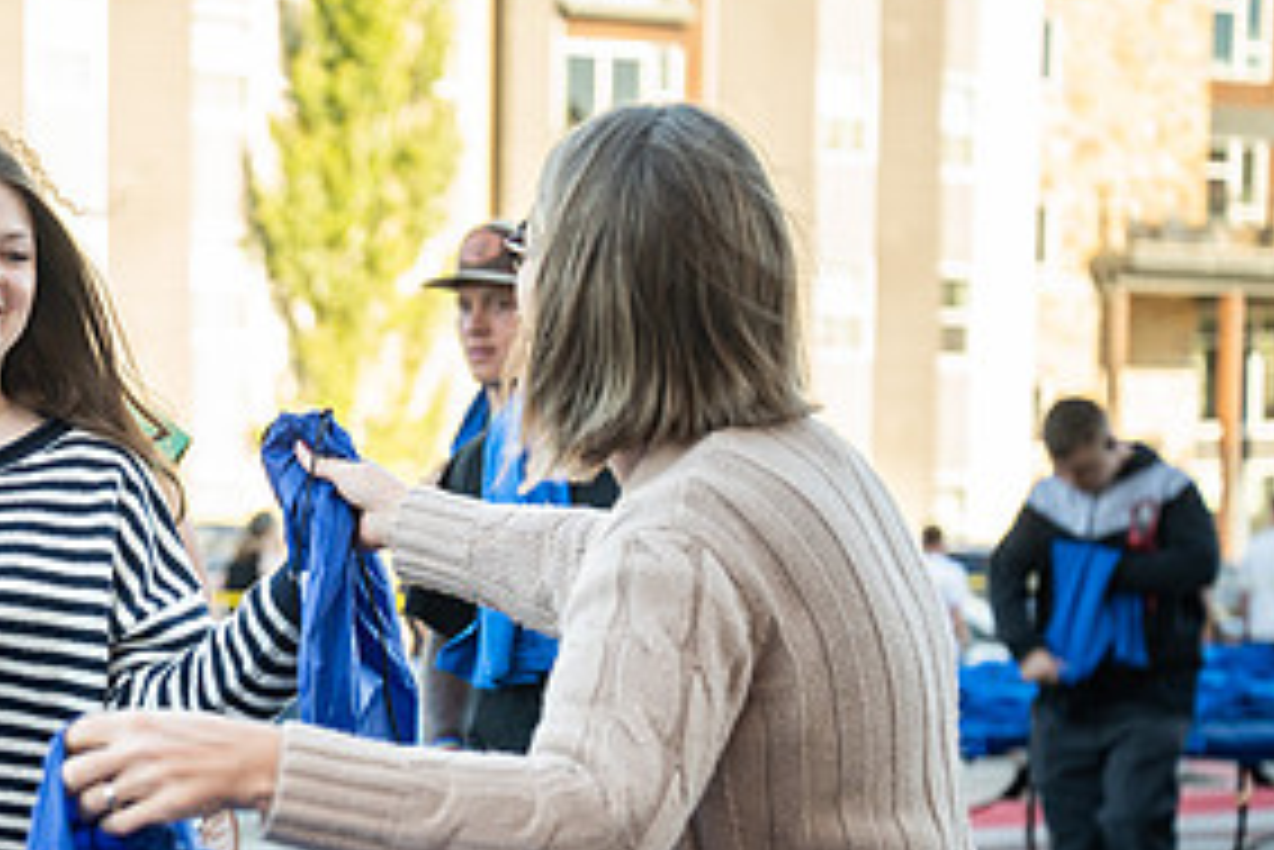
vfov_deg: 11.5
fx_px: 4213
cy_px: 695
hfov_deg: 16.9
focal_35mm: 119
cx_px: 63
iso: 160
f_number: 2.8
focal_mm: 58
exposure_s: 1/500
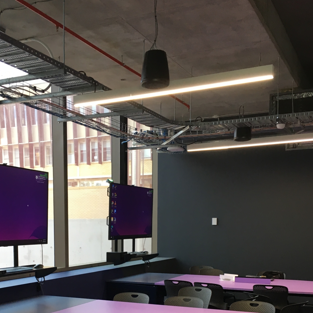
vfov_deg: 35.1
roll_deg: -0.7
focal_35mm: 46
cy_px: 270
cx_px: 126
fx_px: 471
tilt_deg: -5.1
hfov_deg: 36.7
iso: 50
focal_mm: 4.15
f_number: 2.2
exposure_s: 1/33
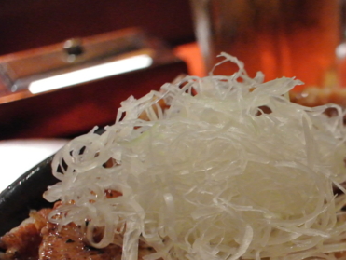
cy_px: 229
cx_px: 371
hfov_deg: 31.0
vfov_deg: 25.4
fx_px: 560
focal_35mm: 56
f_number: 2.8
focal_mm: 10
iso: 1800
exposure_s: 1/60
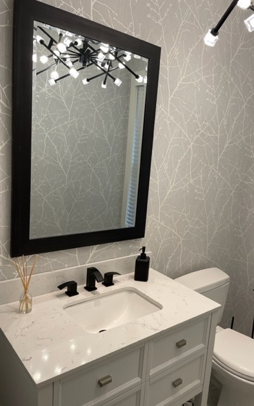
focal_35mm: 28
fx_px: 310
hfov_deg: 44.4
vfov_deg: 66.5
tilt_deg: -9.9
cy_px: 204
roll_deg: -5.1
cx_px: 150
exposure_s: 1/60
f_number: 1.6
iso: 80
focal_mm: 4.2
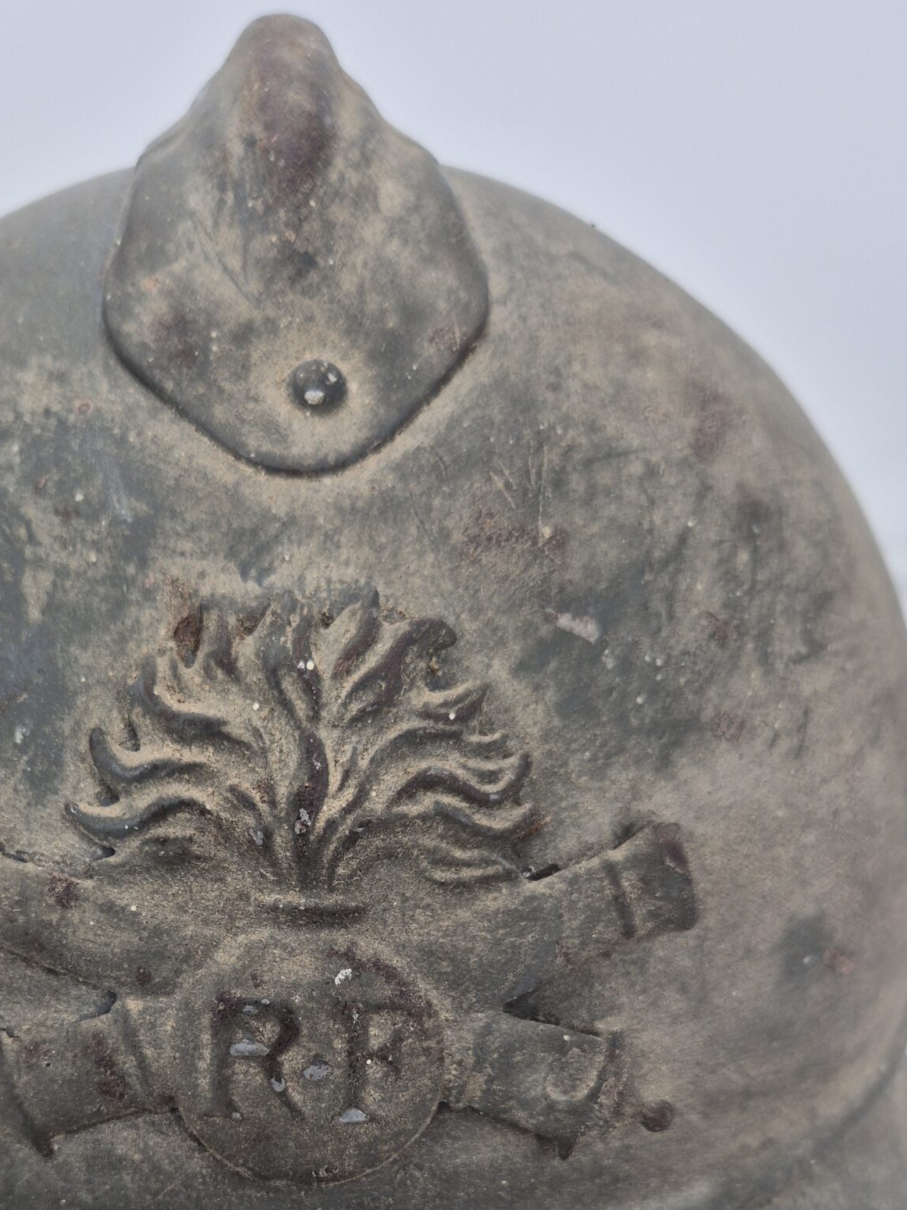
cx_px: 292
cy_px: 955
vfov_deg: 46.6
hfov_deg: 37.3
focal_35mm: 38
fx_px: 1327
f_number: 1.8
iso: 25
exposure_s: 1/283
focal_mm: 5.4
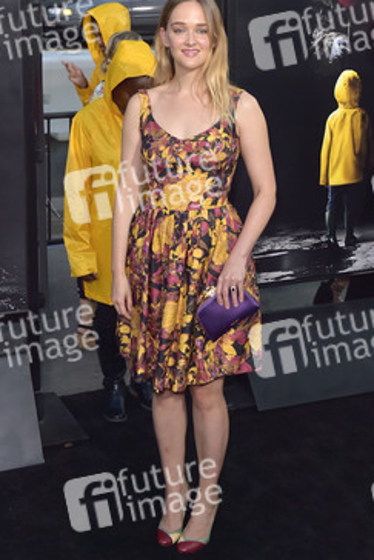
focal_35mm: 55
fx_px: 856
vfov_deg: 36.2
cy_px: 265
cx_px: 189
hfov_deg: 24.6
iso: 640
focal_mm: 50
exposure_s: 1/320
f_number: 6.3
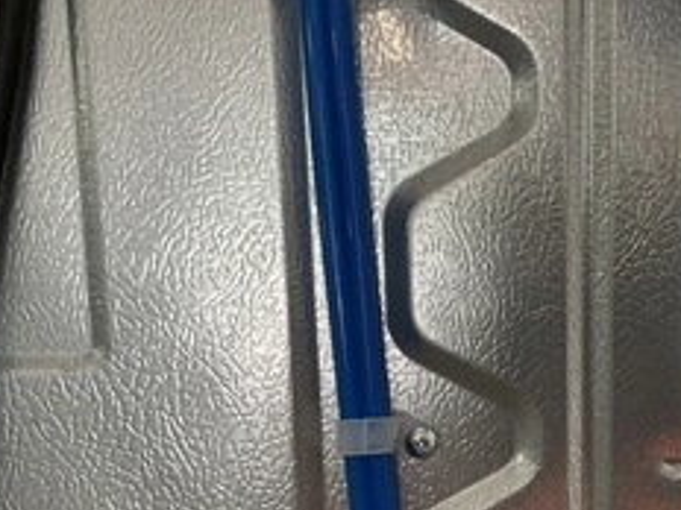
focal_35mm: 50
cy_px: 434
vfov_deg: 28.3
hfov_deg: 36.9
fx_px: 984
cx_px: 543
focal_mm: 3
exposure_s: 1/60
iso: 50
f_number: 1.8
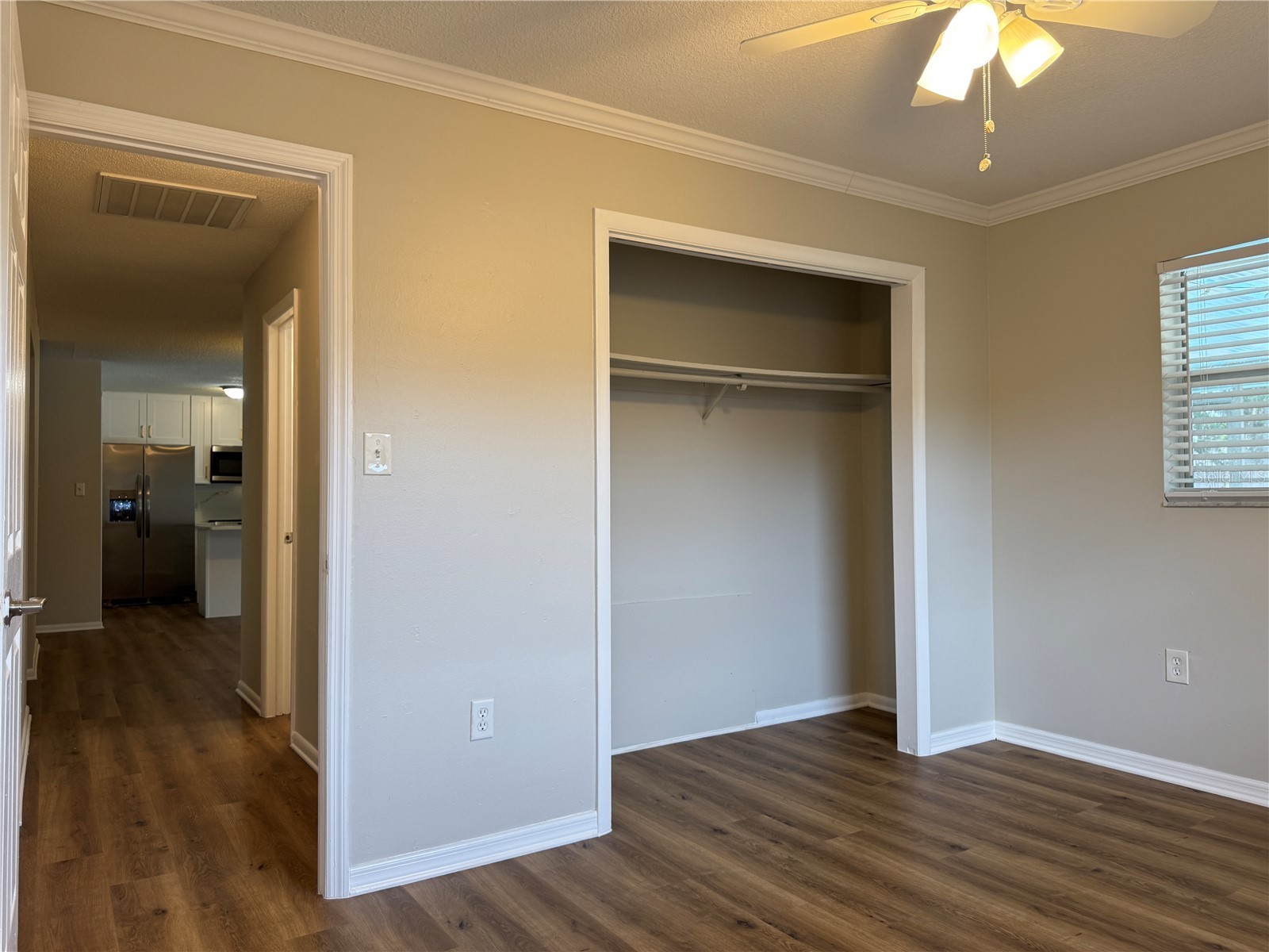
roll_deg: +0.2
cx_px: 634
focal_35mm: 24
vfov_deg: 56.8
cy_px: 476
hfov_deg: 71.6
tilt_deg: +1.2
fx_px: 880
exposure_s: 1/120
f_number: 1.78
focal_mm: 6.76
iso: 100
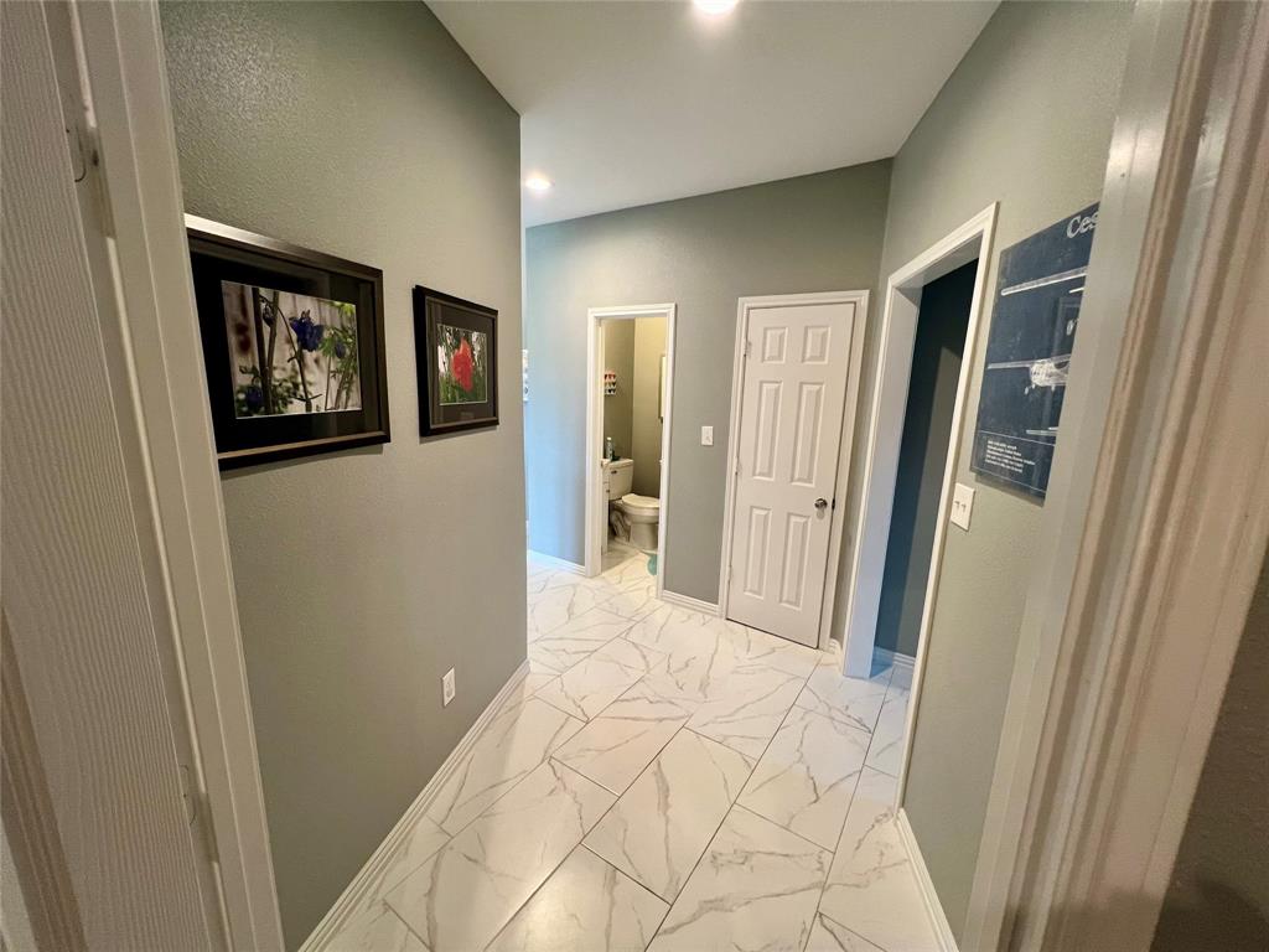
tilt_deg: -11.5
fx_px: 477
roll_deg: -1.3
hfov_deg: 106.2
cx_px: 634
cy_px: 476
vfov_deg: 89.9
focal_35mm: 13
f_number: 1.8
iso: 200
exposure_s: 1/60
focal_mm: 1.57
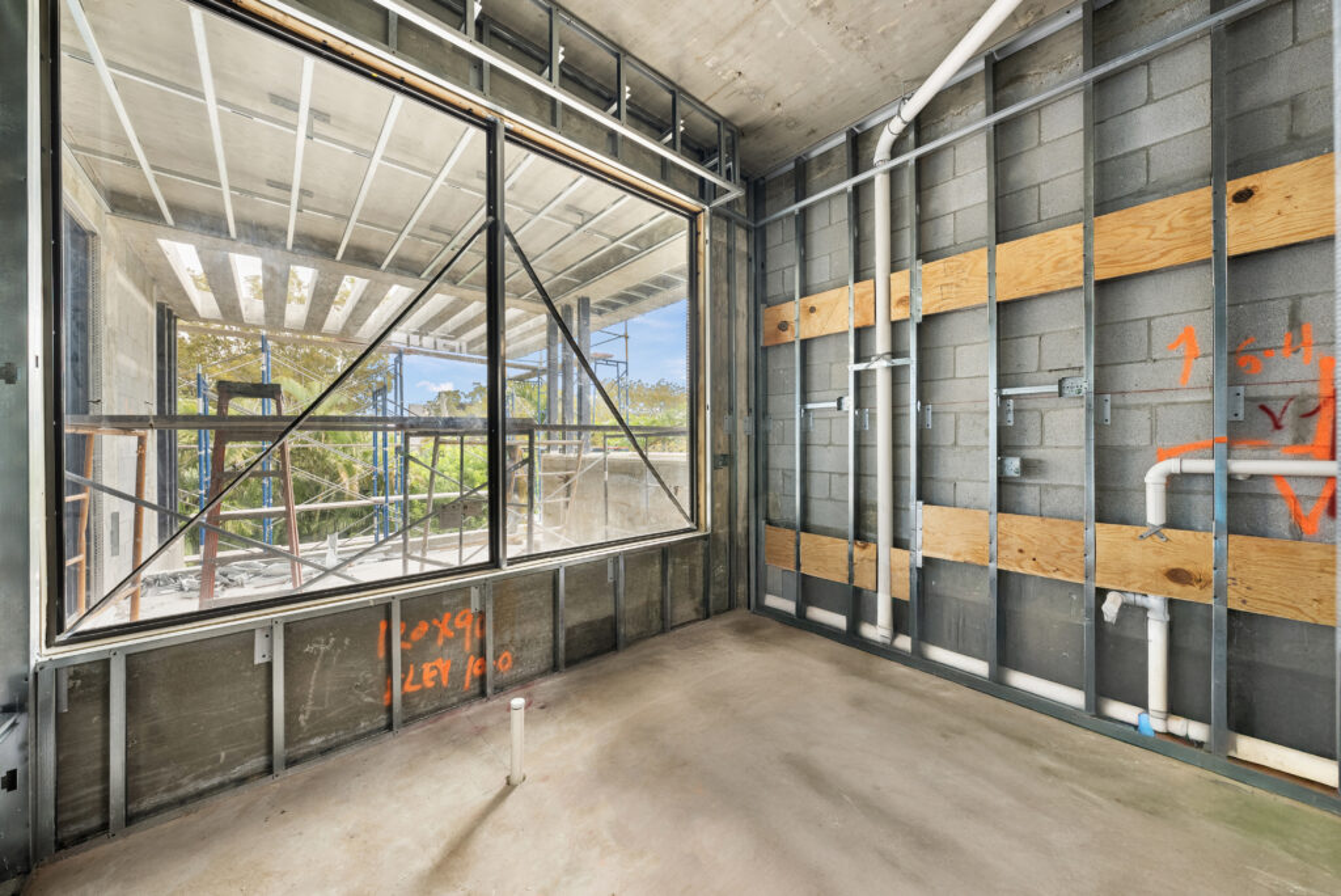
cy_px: 448
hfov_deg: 112.6
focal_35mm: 12
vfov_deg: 90.1
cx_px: 670
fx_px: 447
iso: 320
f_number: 8
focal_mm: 12
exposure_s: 1/10
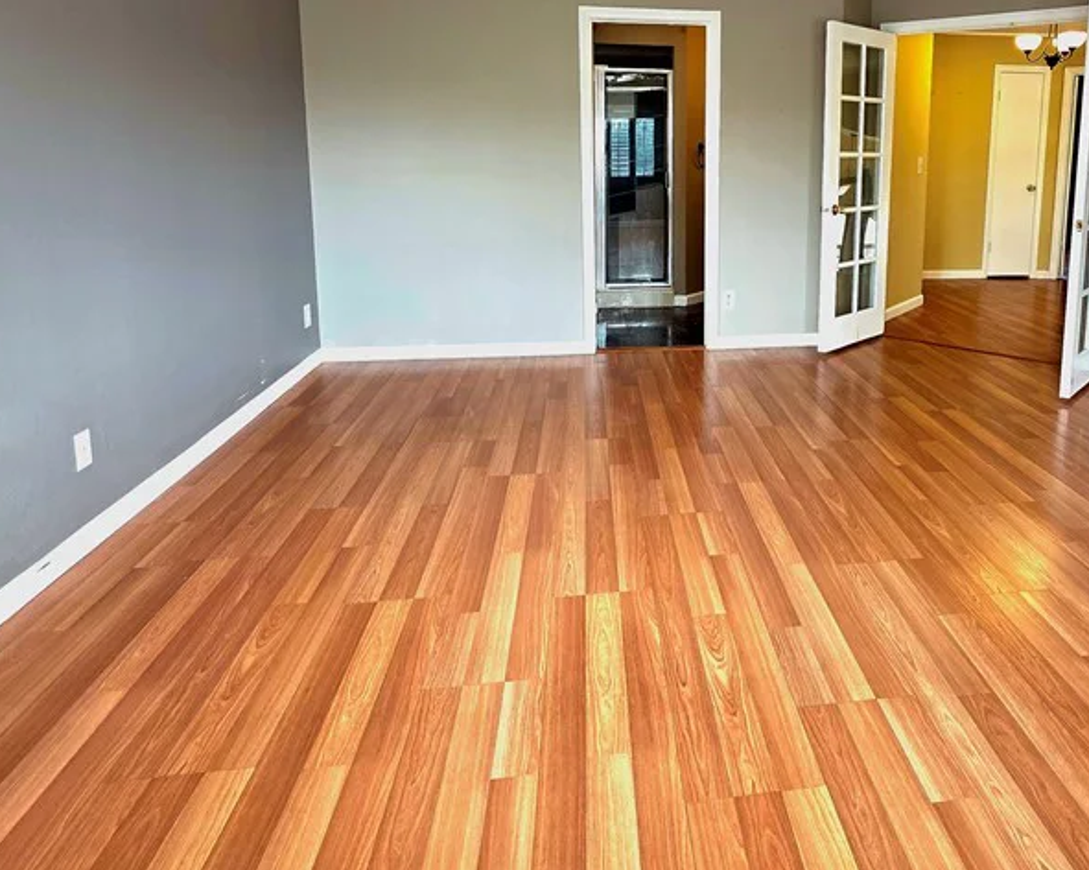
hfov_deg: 73.2
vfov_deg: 60.6
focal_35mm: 22
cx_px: 711
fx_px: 709
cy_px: 251
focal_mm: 2.2
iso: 160
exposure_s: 1/60.2
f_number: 1.9
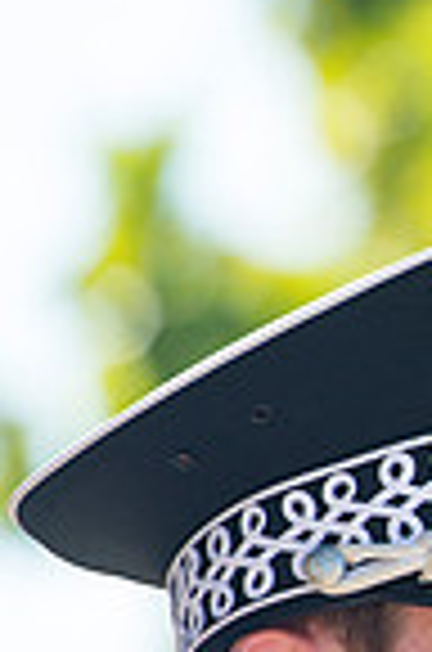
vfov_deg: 2.6
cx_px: 1197
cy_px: 692
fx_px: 14486
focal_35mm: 801
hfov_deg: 1.7
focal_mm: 200
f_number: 4.5
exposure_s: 1/1000
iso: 200
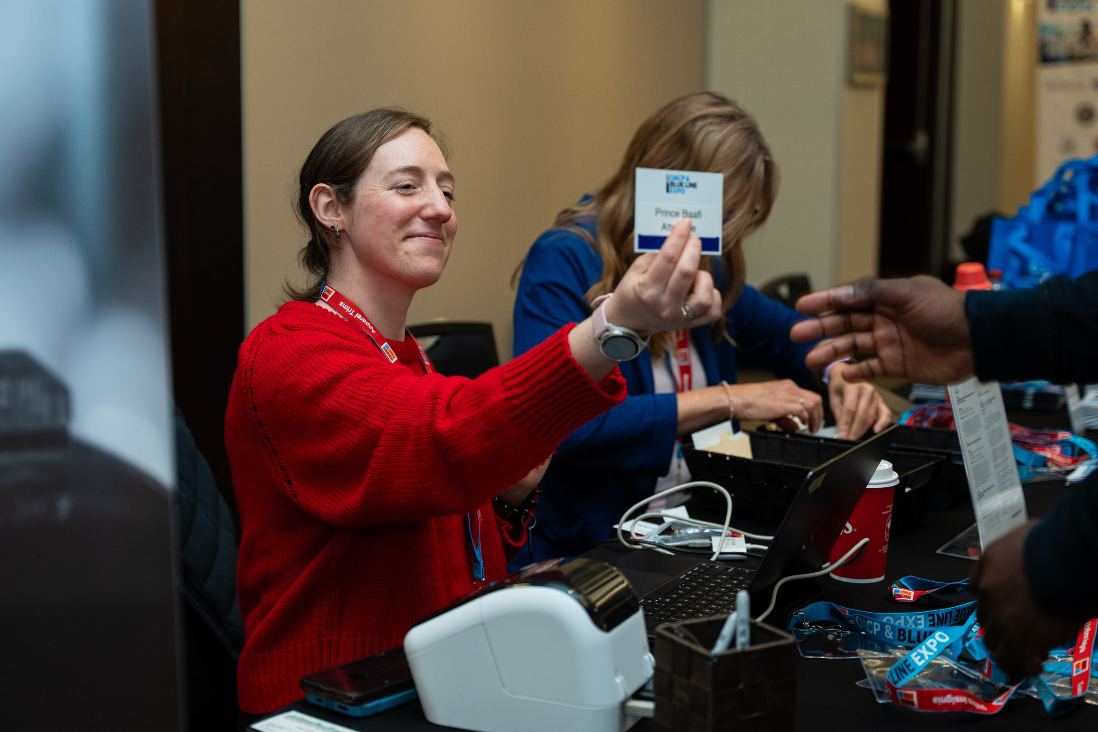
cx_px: 576
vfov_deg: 23.2
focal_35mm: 58
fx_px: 1780
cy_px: 348
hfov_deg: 34.3
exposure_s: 1/200
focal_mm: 54.7
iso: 400
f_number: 2.8
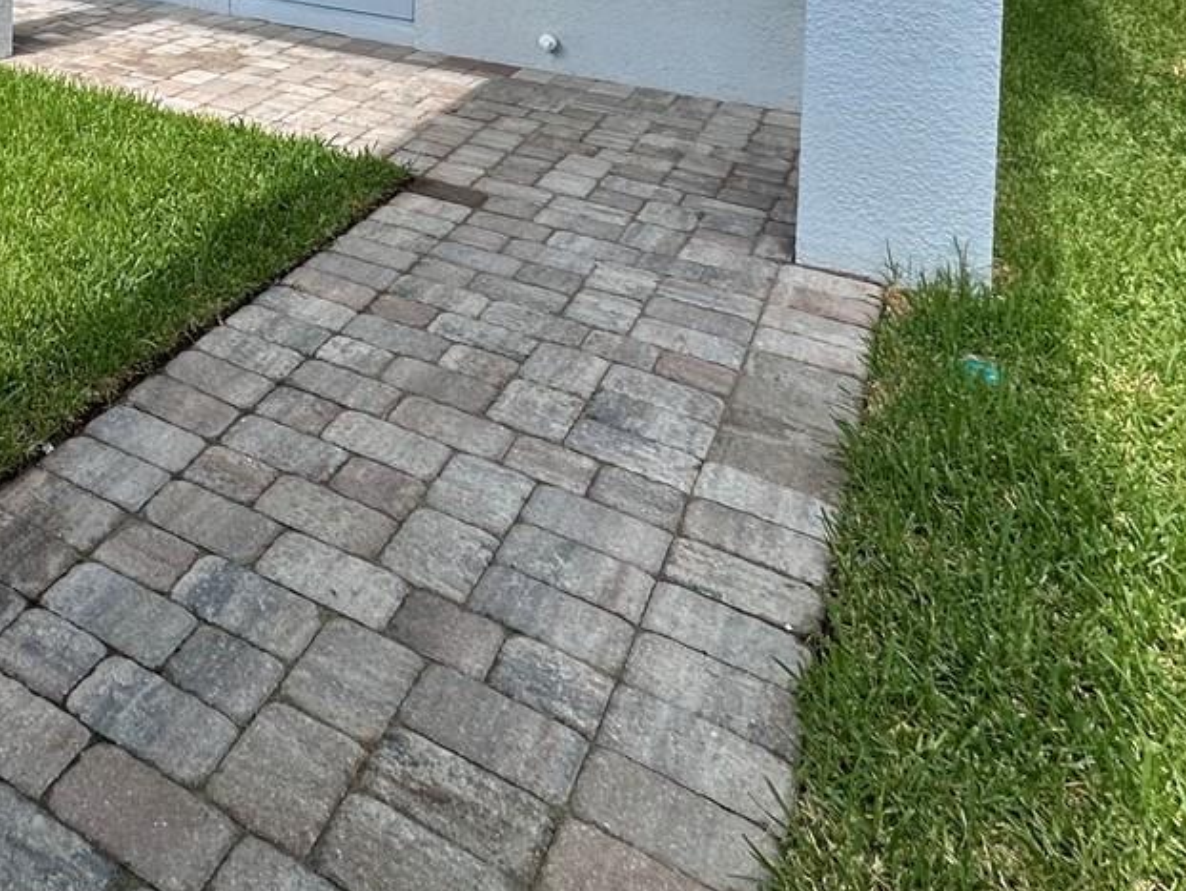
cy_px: -235
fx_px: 1234
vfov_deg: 31.6
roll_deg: -1.9
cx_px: -46
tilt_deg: -0.9
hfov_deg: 42.8
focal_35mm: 36
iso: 50
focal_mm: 2.22
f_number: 2.2
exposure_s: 1/824
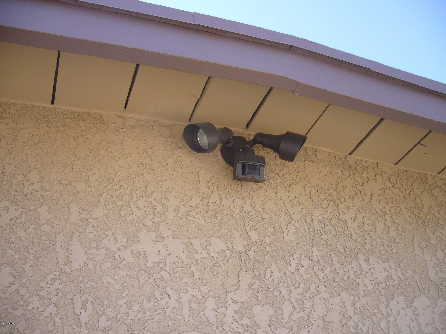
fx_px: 451
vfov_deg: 40.7
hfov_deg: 52.6
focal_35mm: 35
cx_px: 223
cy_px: 167
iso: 80
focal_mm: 5.8
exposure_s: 1/320
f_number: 2.8
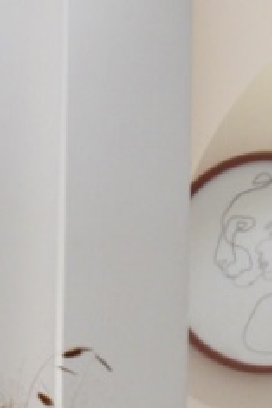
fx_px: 2526
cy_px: 755
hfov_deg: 6.1
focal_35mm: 223
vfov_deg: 8.8
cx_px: -141
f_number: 5.6
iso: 640
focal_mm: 23
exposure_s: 1/50
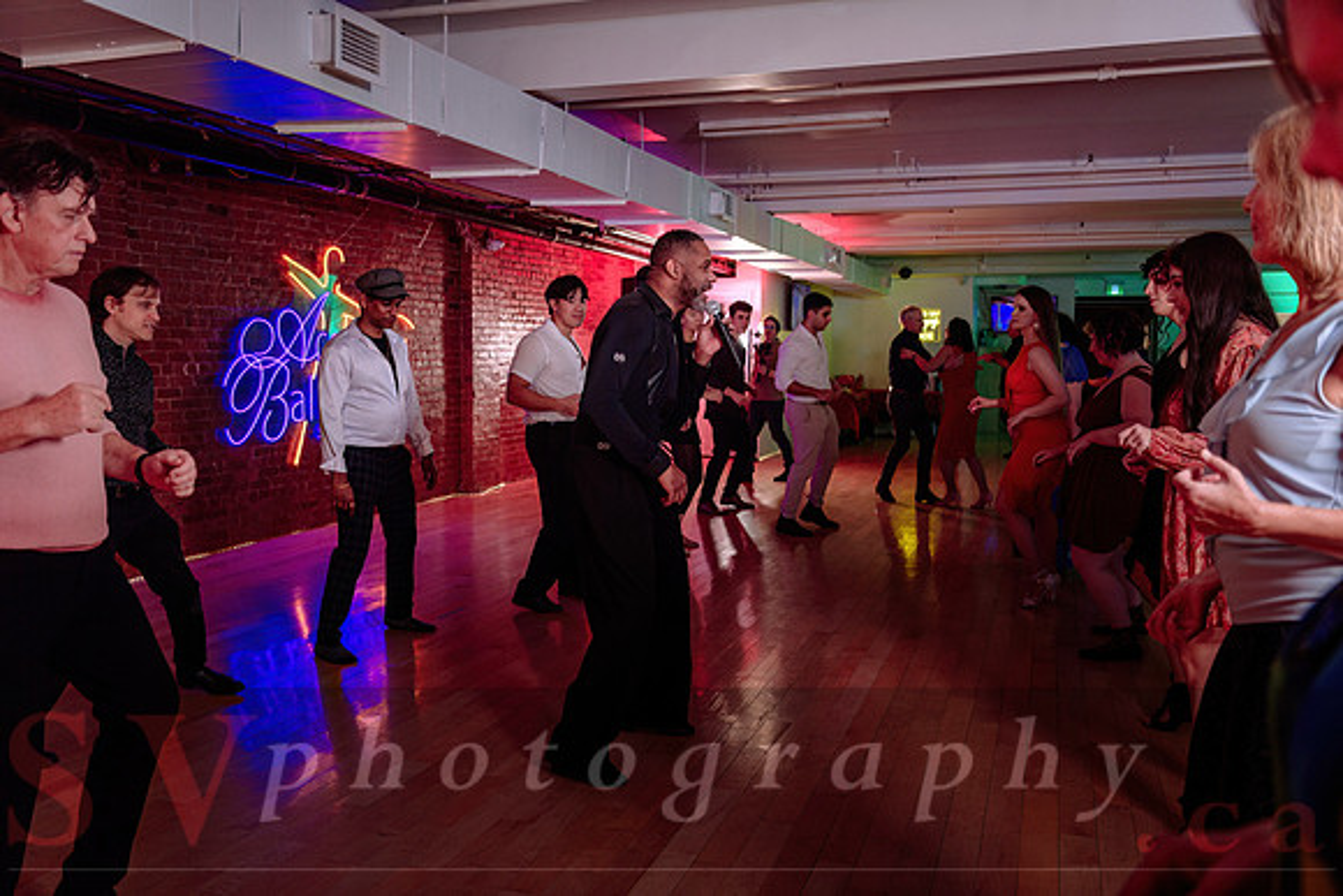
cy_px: 448
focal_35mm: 32
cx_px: 672
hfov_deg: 58.7
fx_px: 1194
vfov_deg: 41.1
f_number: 2.8
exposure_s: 1/160
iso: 640
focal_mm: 32
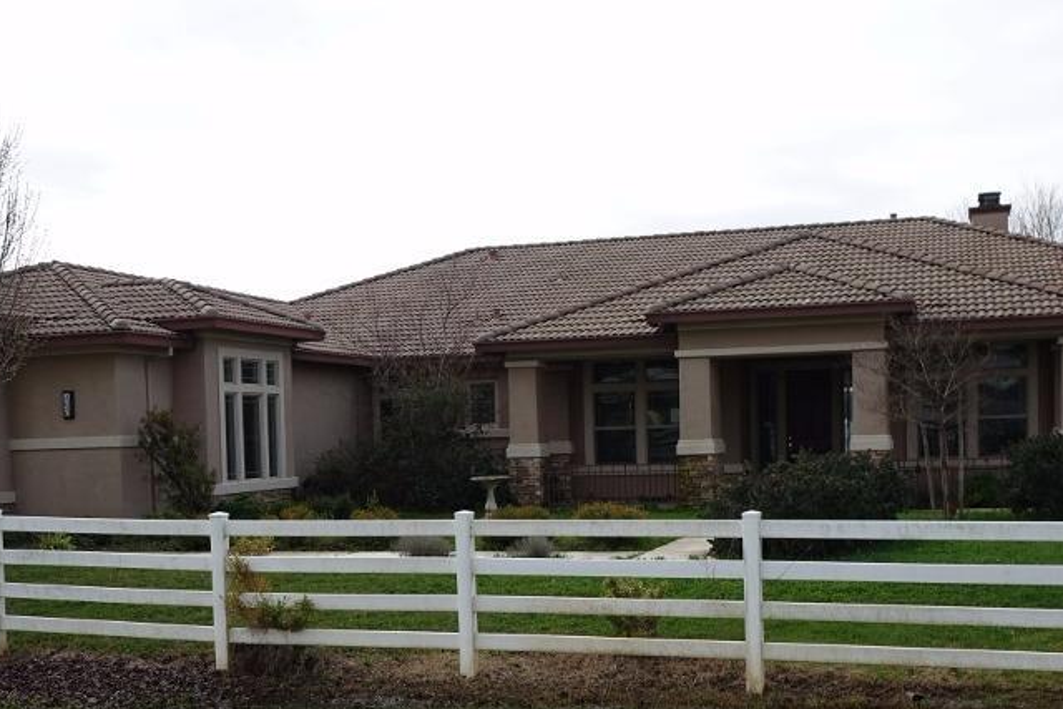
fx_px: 1418
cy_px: 511
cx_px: 532
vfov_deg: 27.8
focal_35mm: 48
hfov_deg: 41.1
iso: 125
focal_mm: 11.13
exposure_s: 1/800
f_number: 4
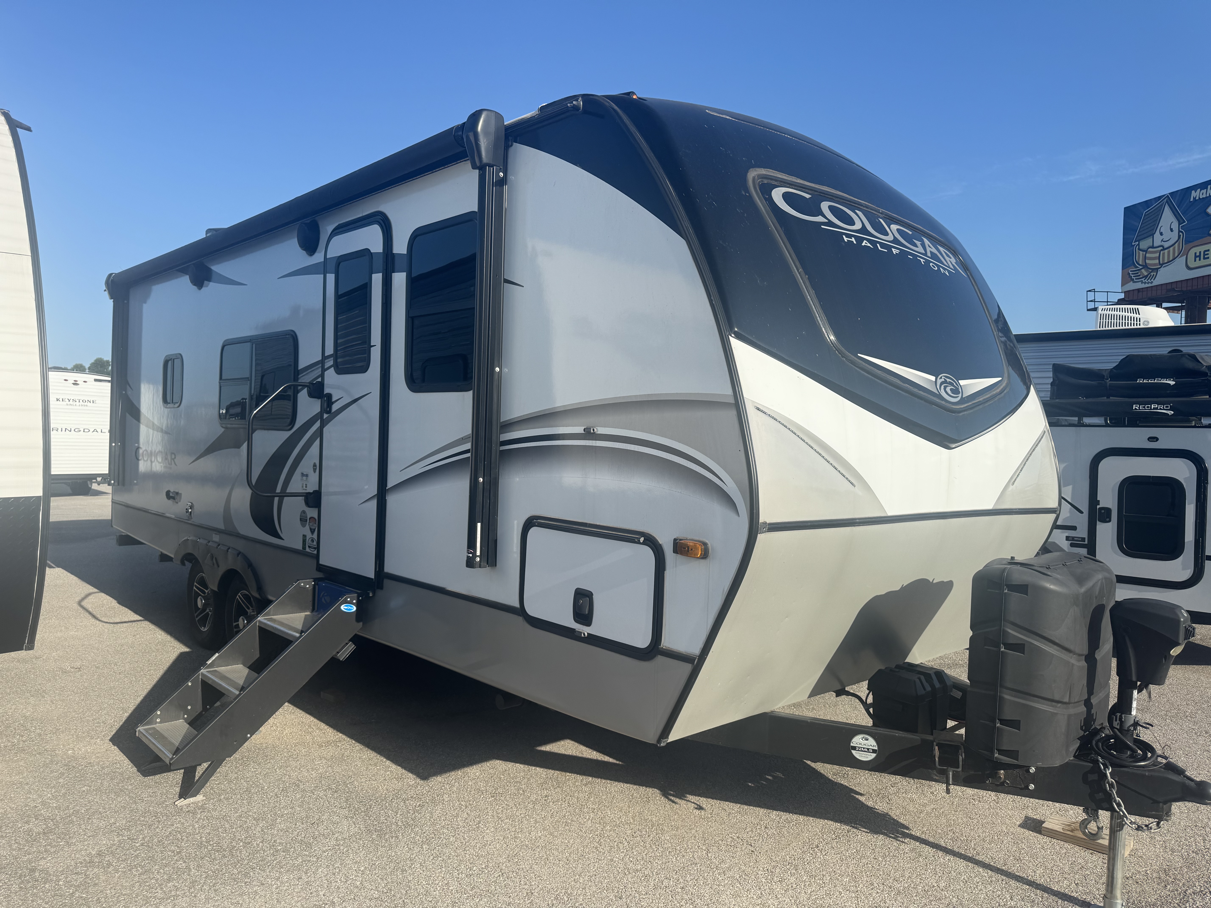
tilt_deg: -2.3
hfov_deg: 71.6
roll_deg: -1.7
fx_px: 840
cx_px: 606
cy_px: 454
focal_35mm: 24
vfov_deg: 56.8
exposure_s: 1/4049
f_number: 1.78
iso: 80
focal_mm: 6.76
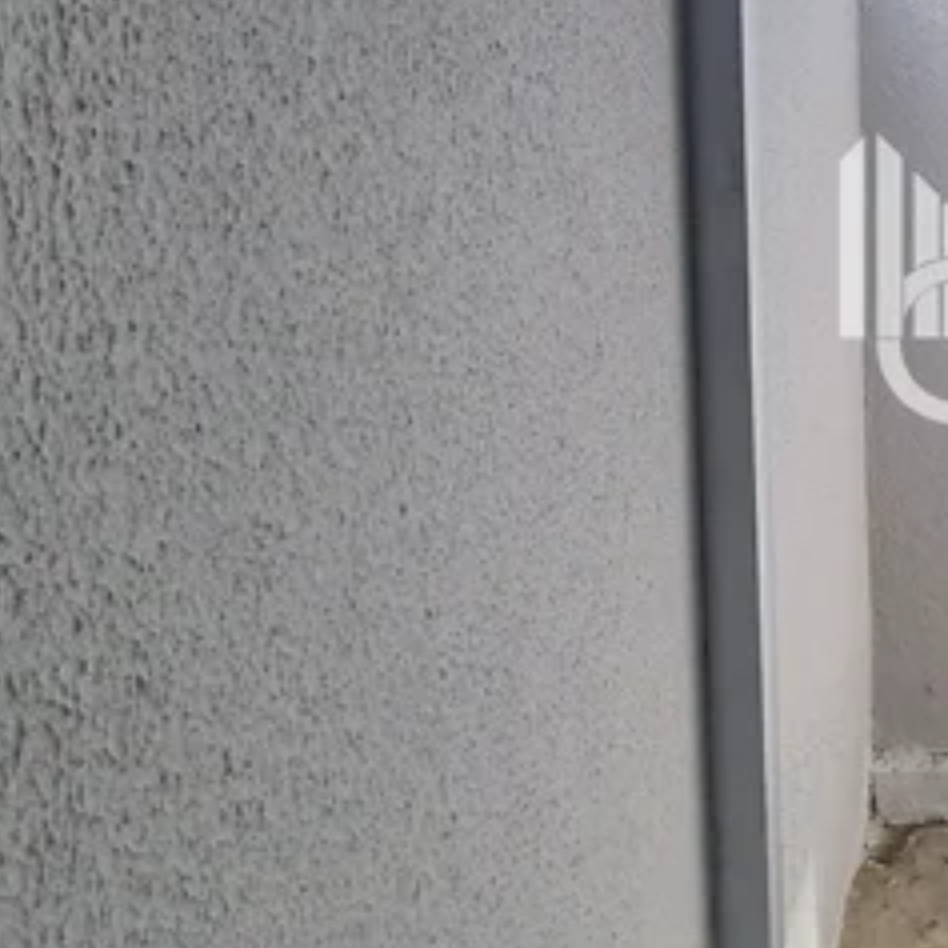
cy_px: 278
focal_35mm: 40
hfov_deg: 33.9
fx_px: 1239
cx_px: 1136
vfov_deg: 41.0
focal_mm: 1.74
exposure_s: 1/844
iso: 50
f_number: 2.2
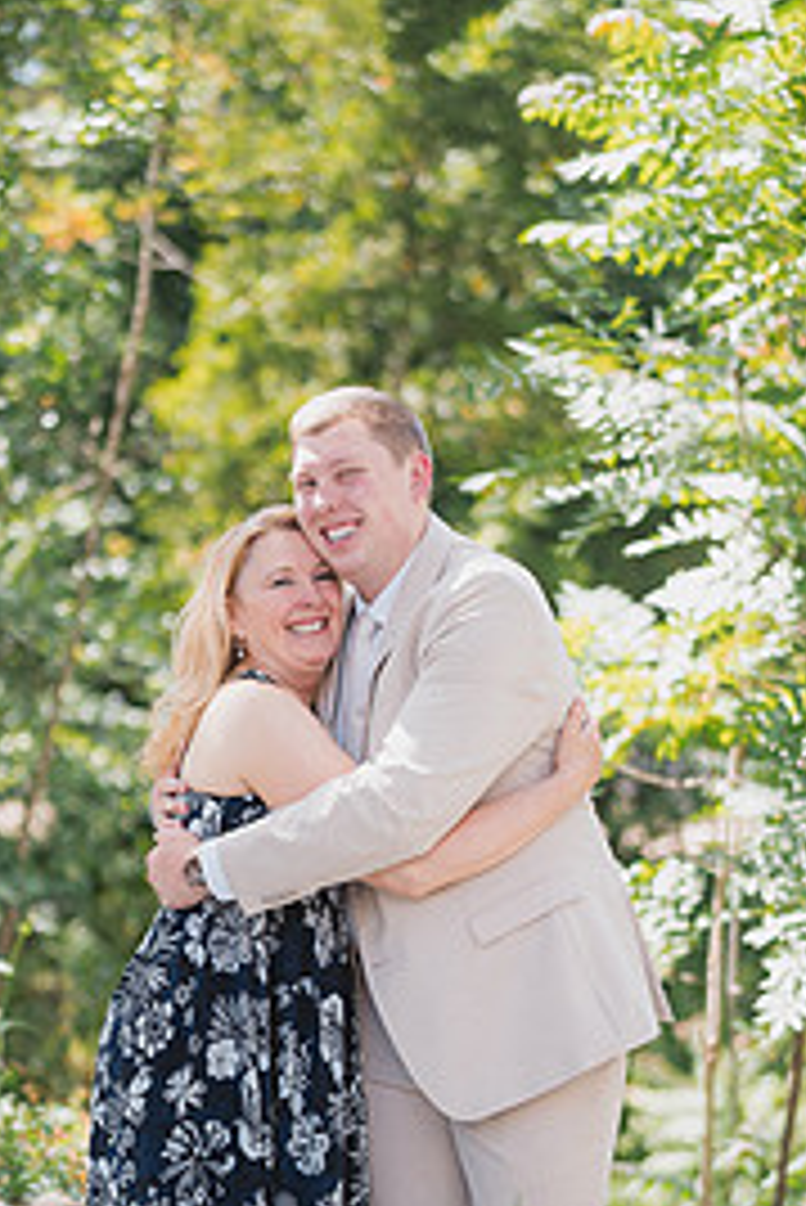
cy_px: 814
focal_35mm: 84
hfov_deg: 16.3
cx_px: 329
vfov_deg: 24.1
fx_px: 2817
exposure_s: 1/1250
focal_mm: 50
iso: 200
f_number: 1.4
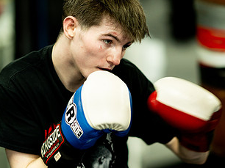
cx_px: 157
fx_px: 1007
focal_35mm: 155
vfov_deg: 9.6
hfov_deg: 12.7
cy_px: 106
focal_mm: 85
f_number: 1.4
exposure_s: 1/250
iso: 1000
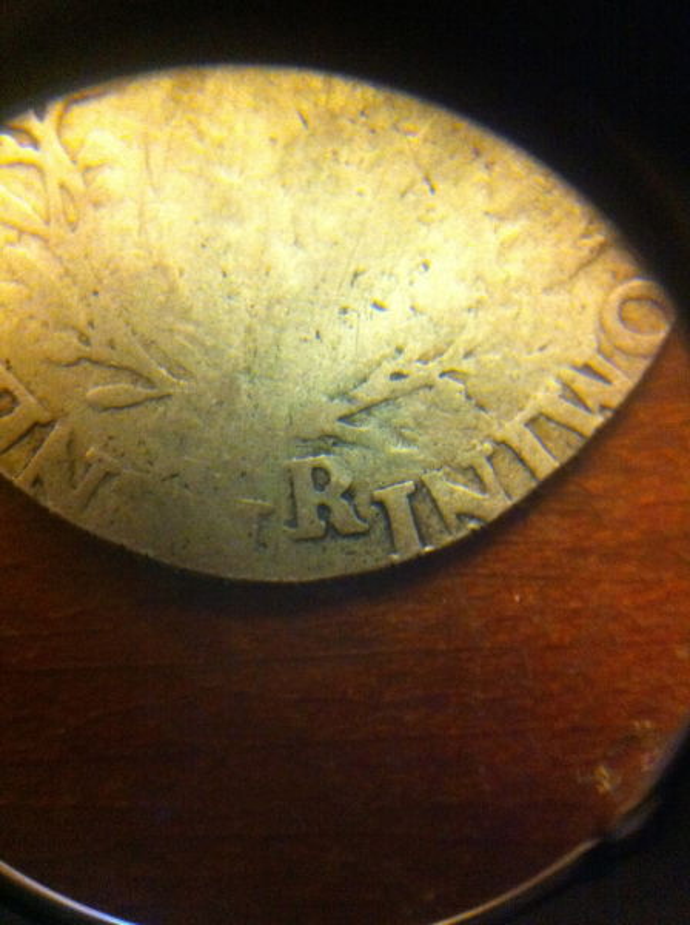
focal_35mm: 35
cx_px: 345
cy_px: 462
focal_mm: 3.85
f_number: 2.8
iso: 1000
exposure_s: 1/15
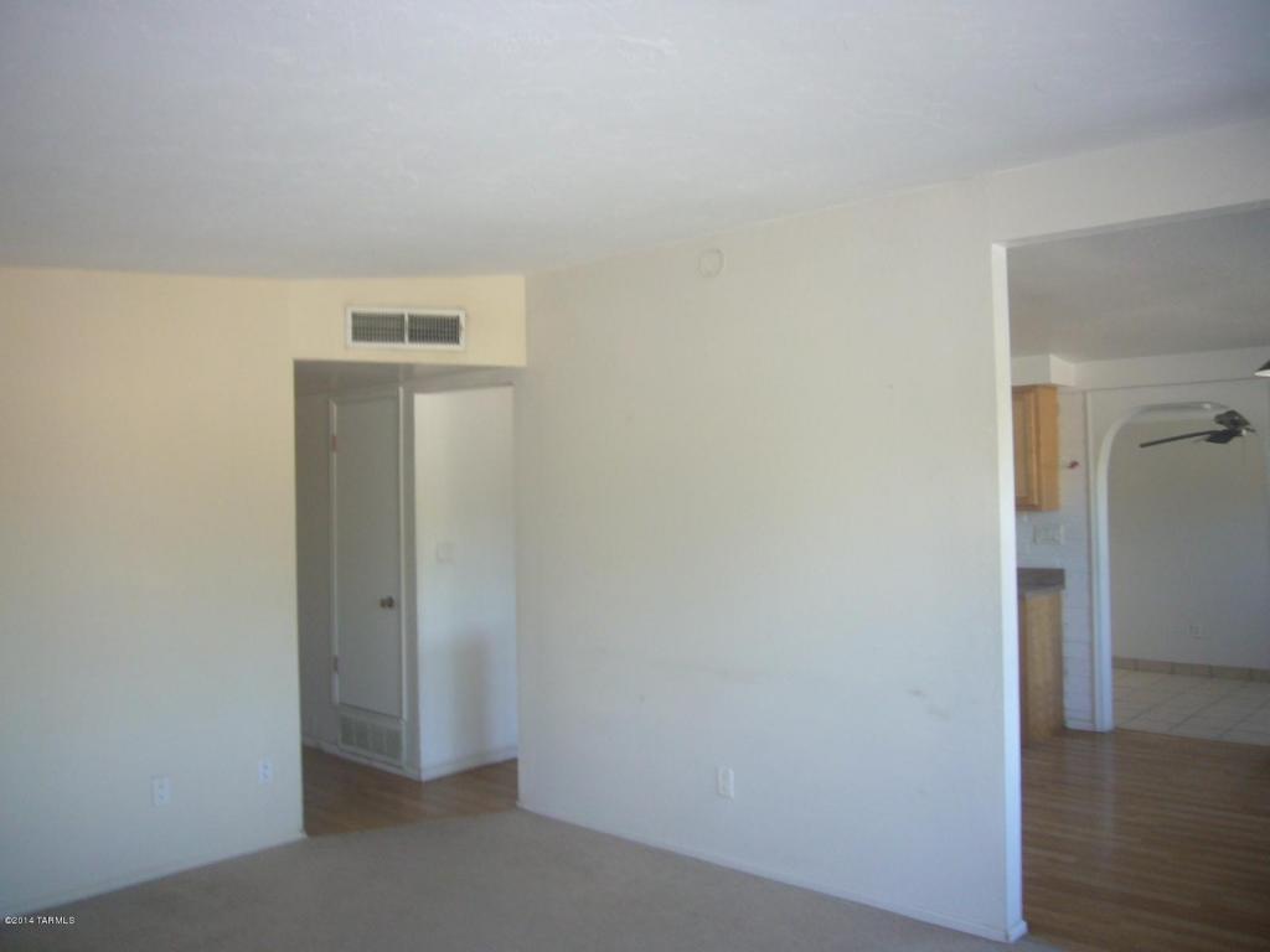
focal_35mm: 28
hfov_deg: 63.4
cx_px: 635
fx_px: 1027
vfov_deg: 49.7
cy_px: 476
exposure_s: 1/30
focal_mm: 4.6
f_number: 2.8
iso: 100
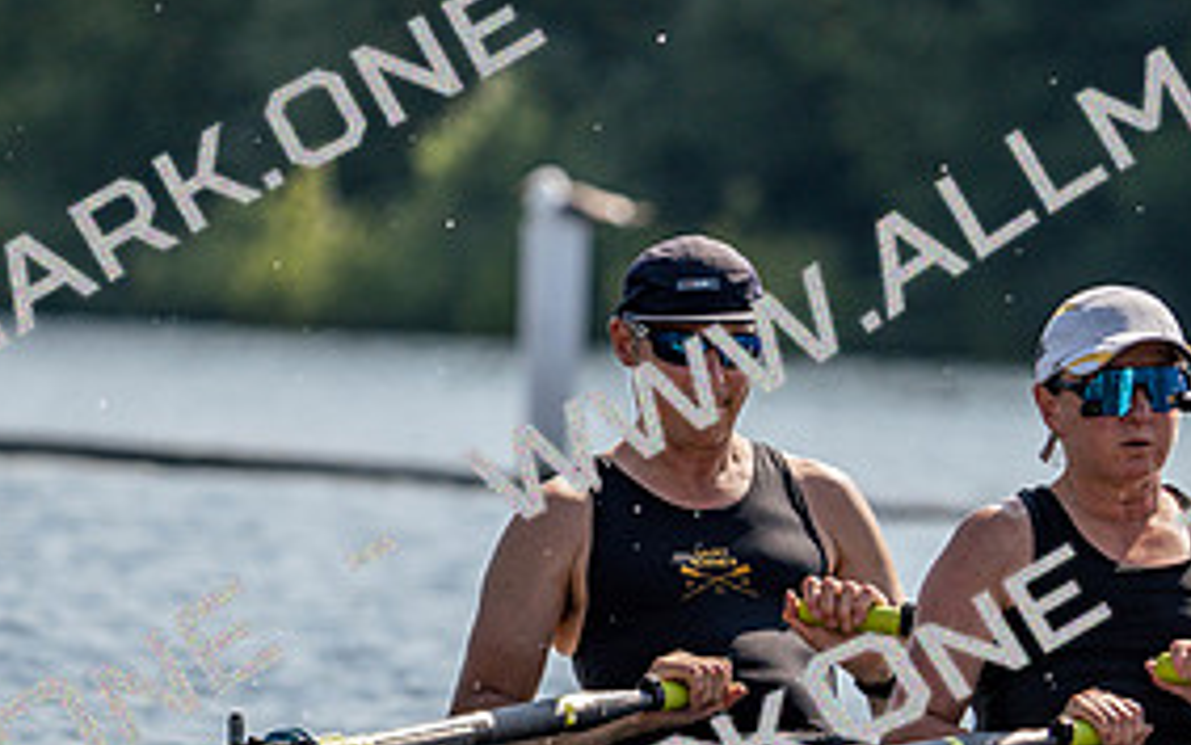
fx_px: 21135
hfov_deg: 3.2
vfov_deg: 2.0
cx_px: 985
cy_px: 532
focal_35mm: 651
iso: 160
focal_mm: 312
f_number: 6.3
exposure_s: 1/1600
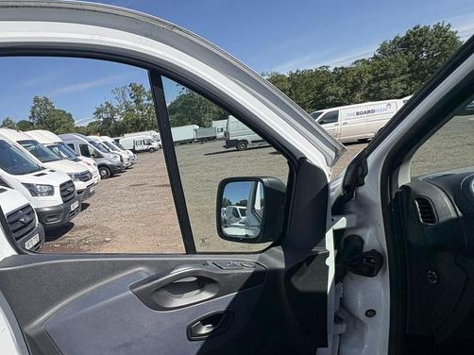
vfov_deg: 52.9
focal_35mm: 25
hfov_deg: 62.3
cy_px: 258
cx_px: 81
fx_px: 342
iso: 50
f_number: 2.2
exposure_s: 1/1637
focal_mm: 2.22
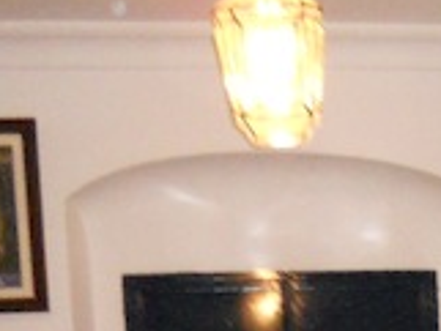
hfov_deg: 14.1
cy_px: 763
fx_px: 1708
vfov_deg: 9.9
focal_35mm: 134
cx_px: 586
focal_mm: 4.9
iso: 500
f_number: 3.2
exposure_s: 1/25
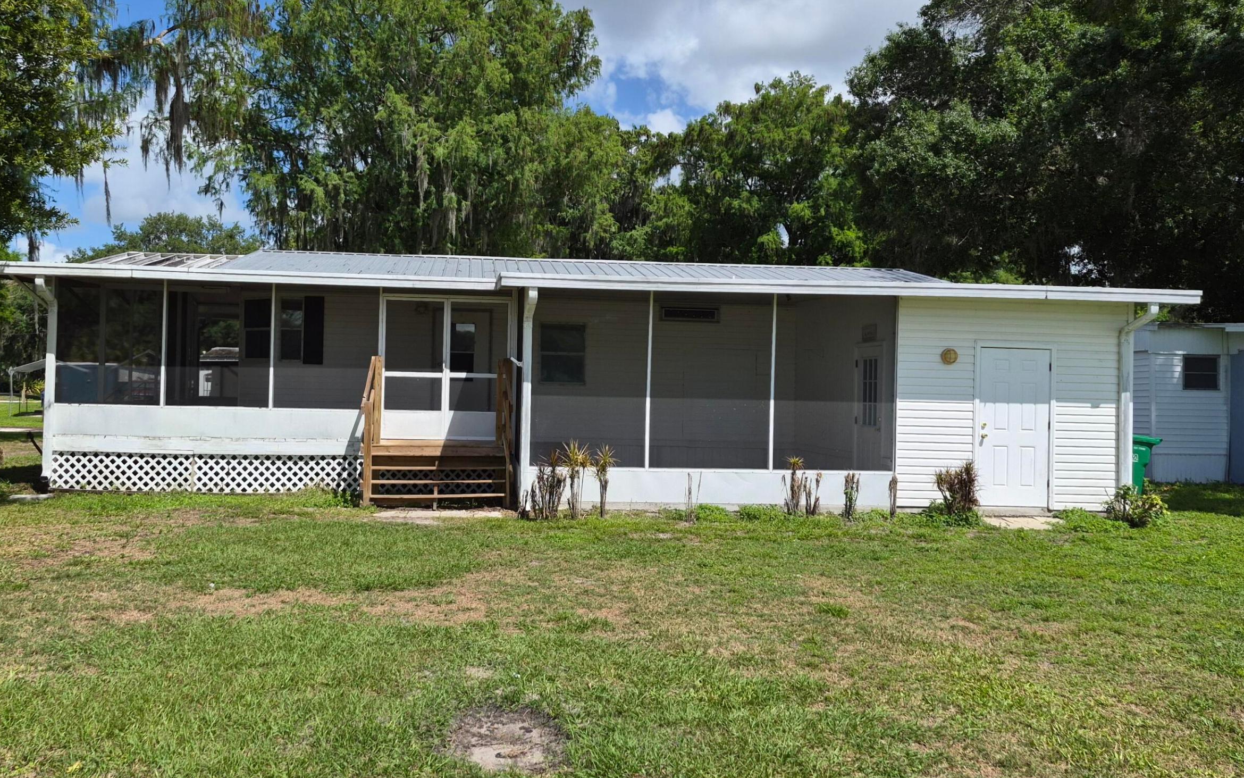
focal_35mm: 30
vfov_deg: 41.8
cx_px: 557
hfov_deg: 62.7
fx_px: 1017
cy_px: 361
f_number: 1.8
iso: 80
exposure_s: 1/7552
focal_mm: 5.4
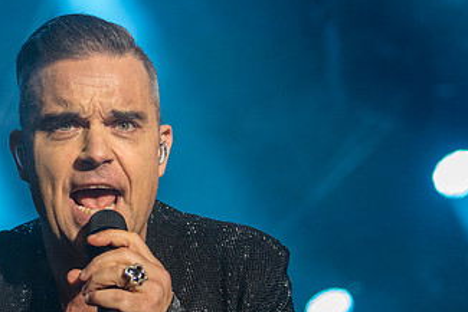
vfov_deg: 7.7
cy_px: 173
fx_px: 2328
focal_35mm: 179
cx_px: 156
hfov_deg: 11.5
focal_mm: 70
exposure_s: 1/400
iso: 2500
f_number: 2.8
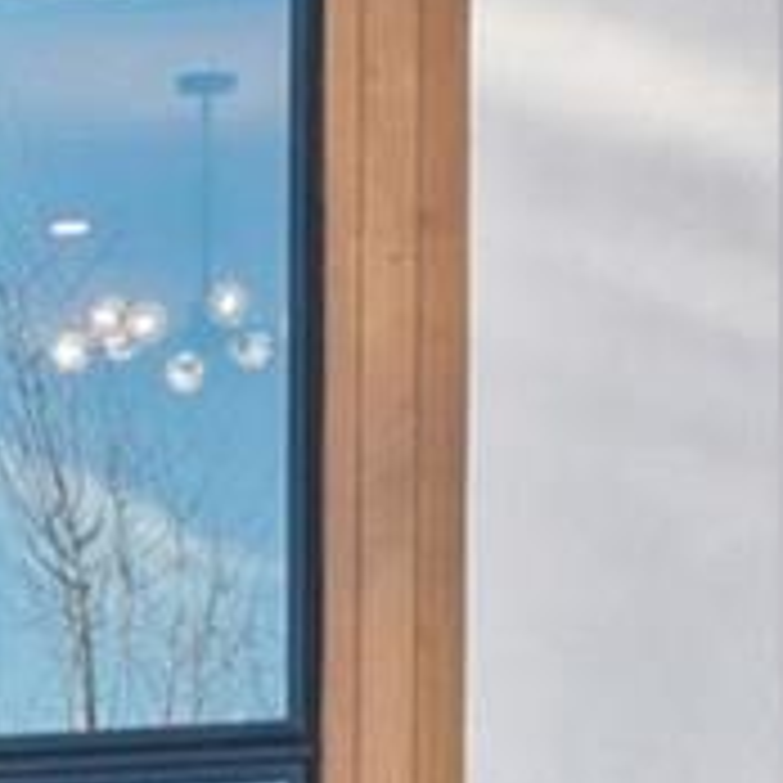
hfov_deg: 4.5
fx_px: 9622
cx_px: -1166
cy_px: 756
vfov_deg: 4.7
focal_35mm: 376
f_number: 10
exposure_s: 1/250
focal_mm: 48
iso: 400
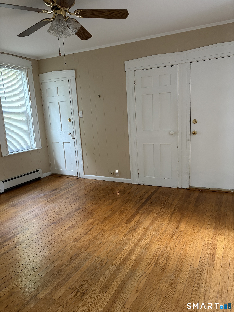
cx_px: 117
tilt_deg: -10.9
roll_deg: +2.9
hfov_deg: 53.1
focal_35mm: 26
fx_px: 234
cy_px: 156
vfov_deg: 67.3
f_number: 1.6
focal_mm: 5.96
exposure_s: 1/60
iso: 400
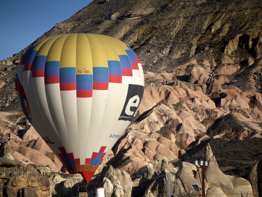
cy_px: 98
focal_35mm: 324
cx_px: 131
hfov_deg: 6.1
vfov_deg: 4.6
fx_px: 2452
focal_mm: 162
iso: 320
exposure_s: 1/4000
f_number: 5.3
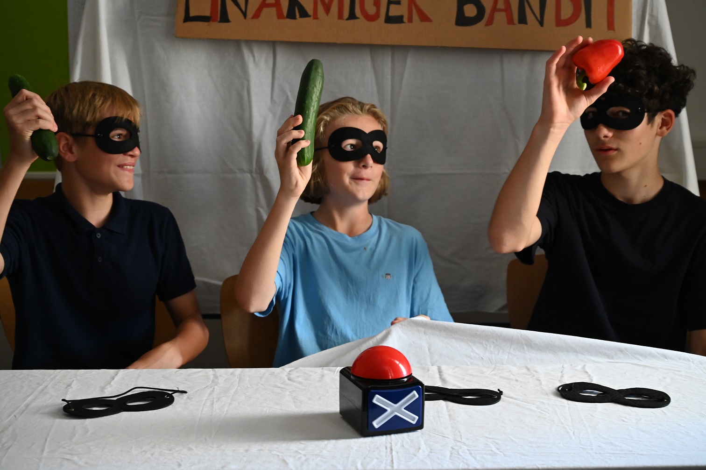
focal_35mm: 53
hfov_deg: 37.5
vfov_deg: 25.5
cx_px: 353
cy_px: 235
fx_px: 1039
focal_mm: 53
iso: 4500
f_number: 5.6
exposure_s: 1/125
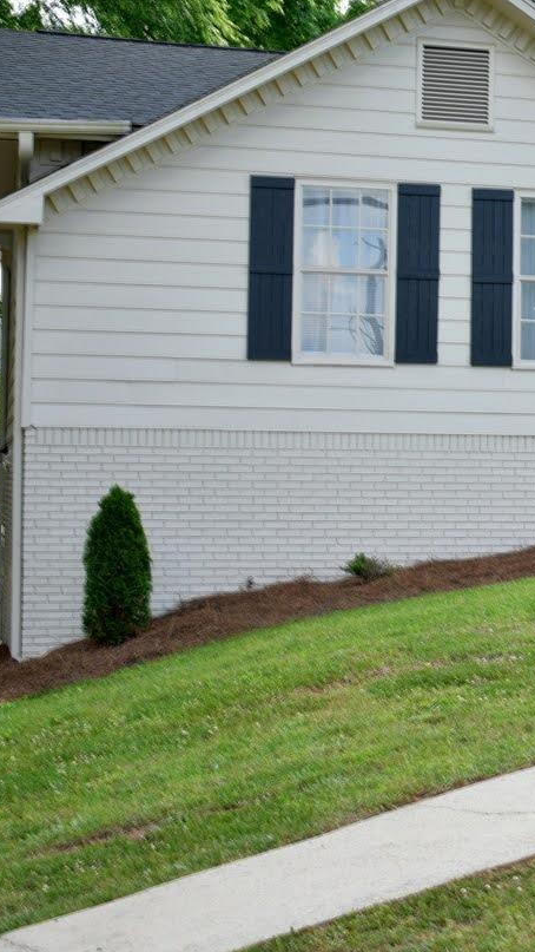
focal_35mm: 81
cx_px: 747
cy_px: 375
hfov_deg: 14.2
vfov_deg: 26.1
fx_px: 2043
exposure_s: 1/500
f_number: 4.5
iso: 250
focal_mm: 26
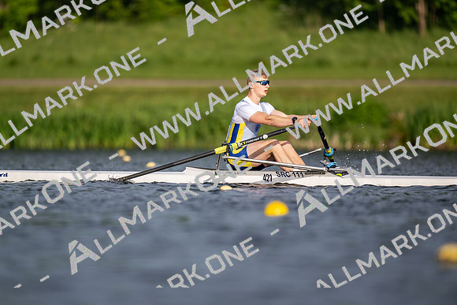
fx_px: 7618
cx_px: 228
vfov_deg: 2.3
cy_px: 152
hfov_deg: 3.4
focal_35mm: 600
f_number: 4
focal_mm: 600
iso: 200
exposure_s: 1/2500
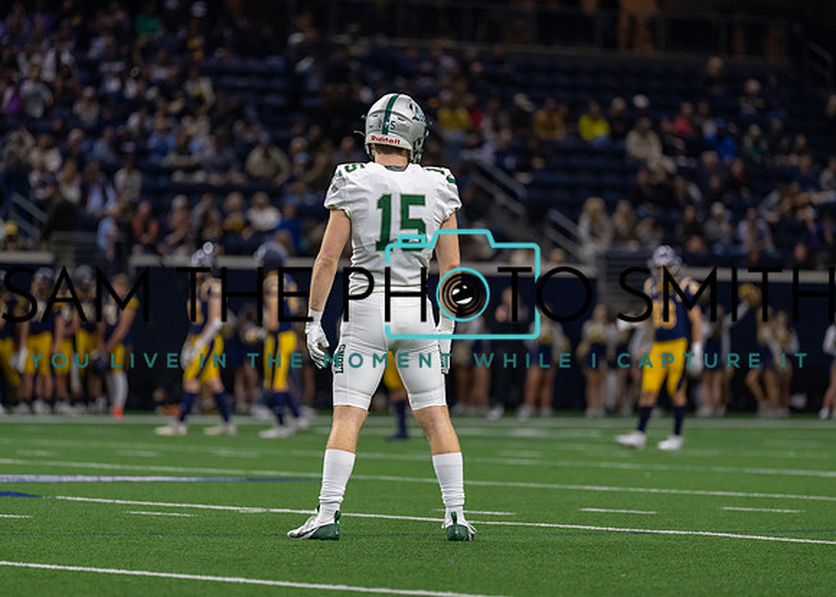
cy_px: 298
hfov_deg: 9.4
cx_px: 418
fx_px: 5072
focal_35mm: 214
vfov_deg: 6.7
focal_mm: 200
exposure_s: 1/1000
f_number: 2.8
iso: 2000
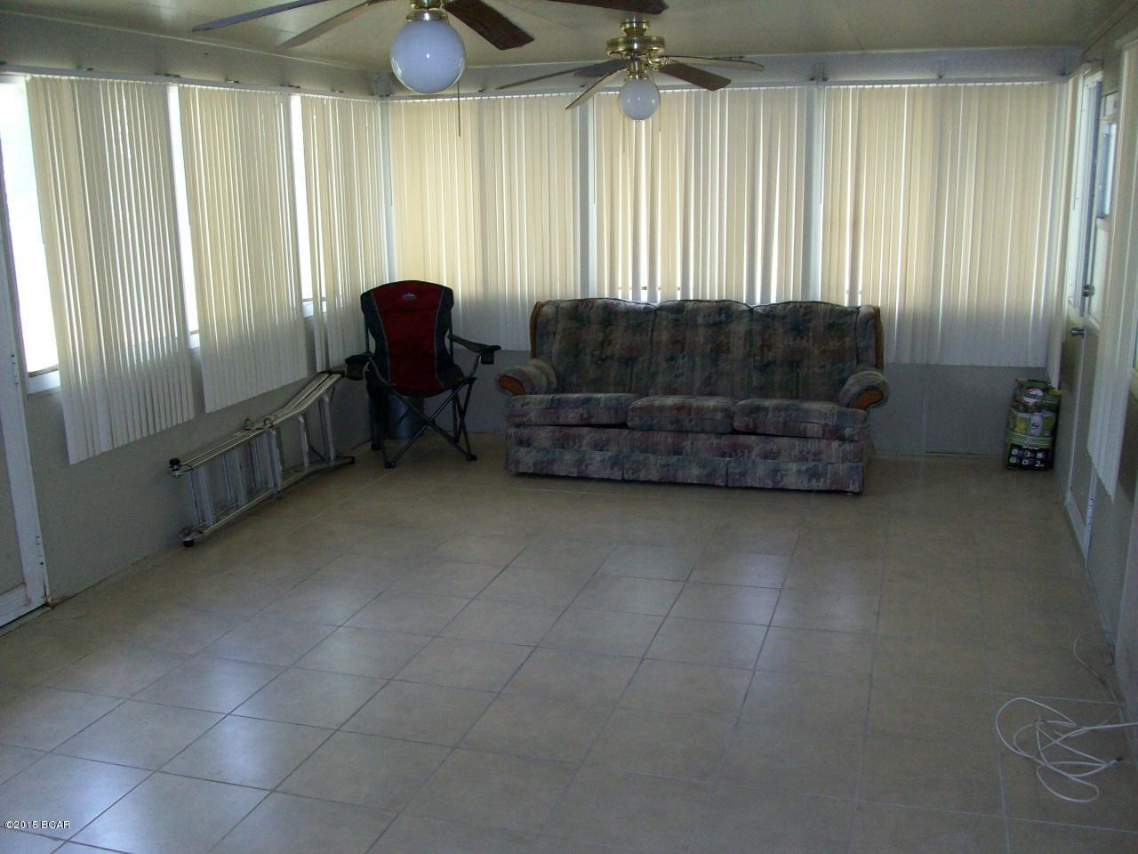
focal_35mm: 34
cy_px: 427
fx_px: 1118
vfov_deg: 41.8
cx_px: 569
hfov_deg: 54.0
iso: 160
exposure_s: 1/60
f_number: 2.8
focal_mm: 5.7
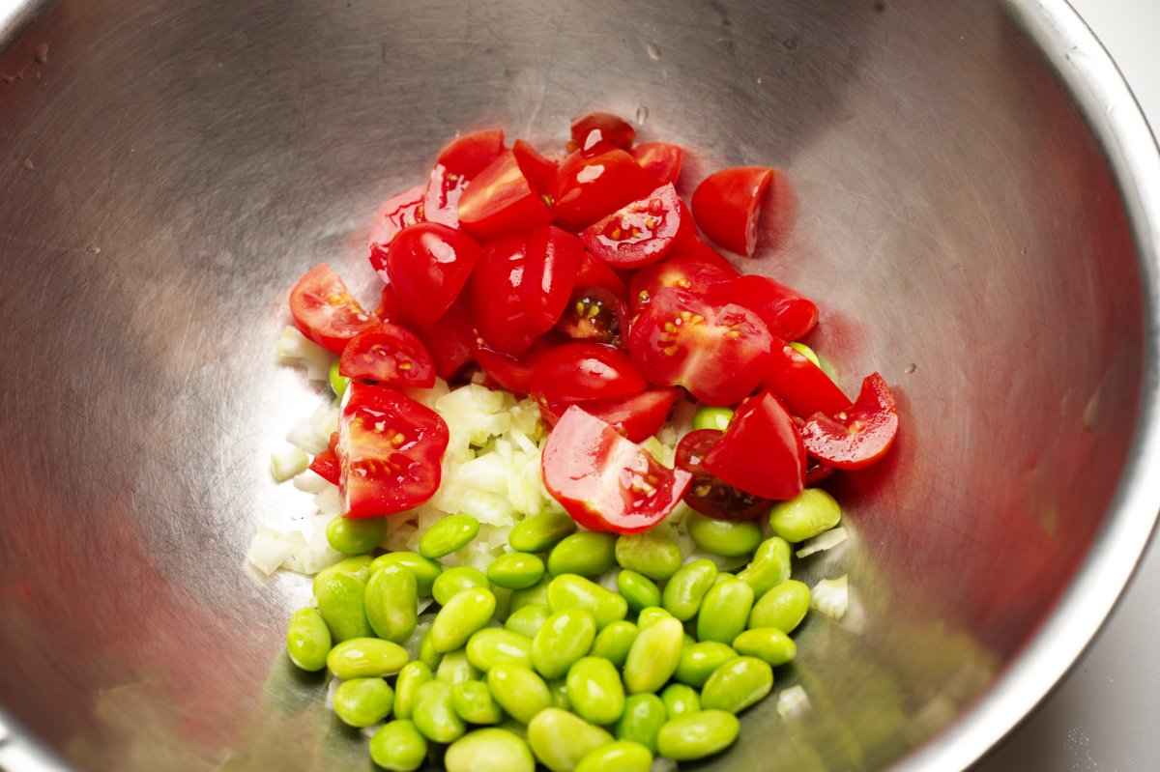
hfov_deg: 28.9
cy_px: 386
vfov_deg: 19.4
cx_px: 580
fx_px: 2255
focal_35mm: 70
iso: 100
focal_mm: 70
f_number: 8
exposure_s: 1/160
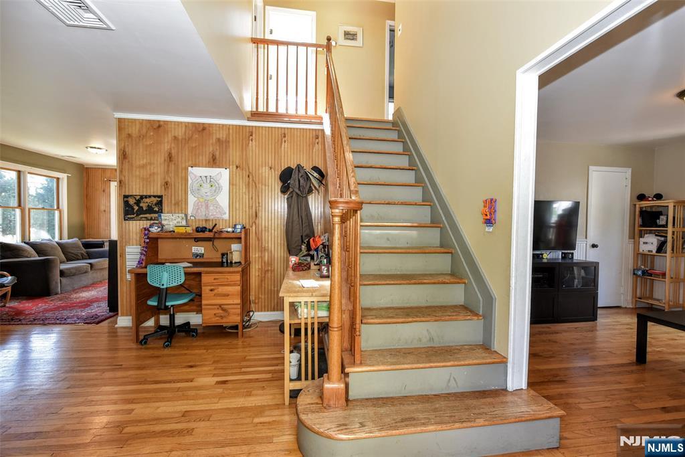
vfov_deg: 77.3
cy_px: 228
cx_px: 342
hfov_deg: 100.4
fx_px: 285
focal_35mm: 15
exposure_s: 1/80
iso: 800
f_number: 4.5
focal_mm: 15
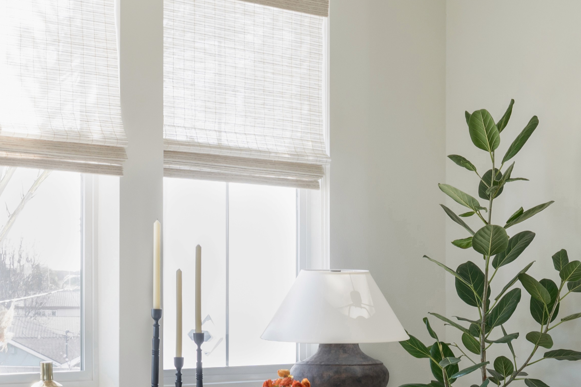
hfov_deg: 14.8
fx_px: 2130
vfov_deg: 10.4
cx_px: 767
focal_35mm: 132
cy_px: 318
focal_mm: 43
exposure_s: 1/5
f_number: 10
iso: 200
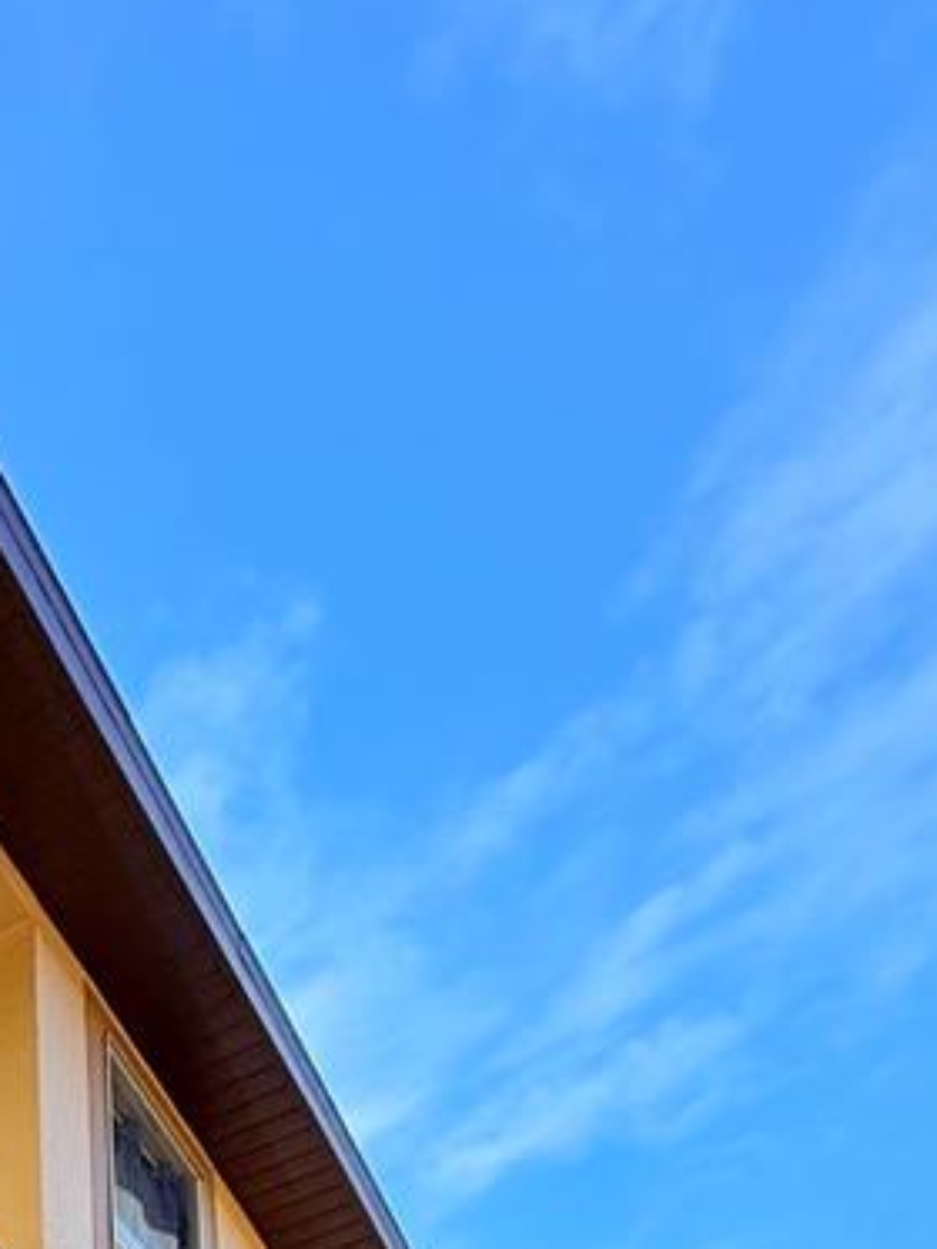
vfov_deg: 27.1
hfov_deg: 25.5
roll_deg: -2.5
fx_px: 1623
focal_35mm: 45
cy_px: 1935
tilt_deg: +13.4
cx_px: -408
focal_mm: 2.22
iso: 50
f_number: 2.2
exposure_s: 1/498
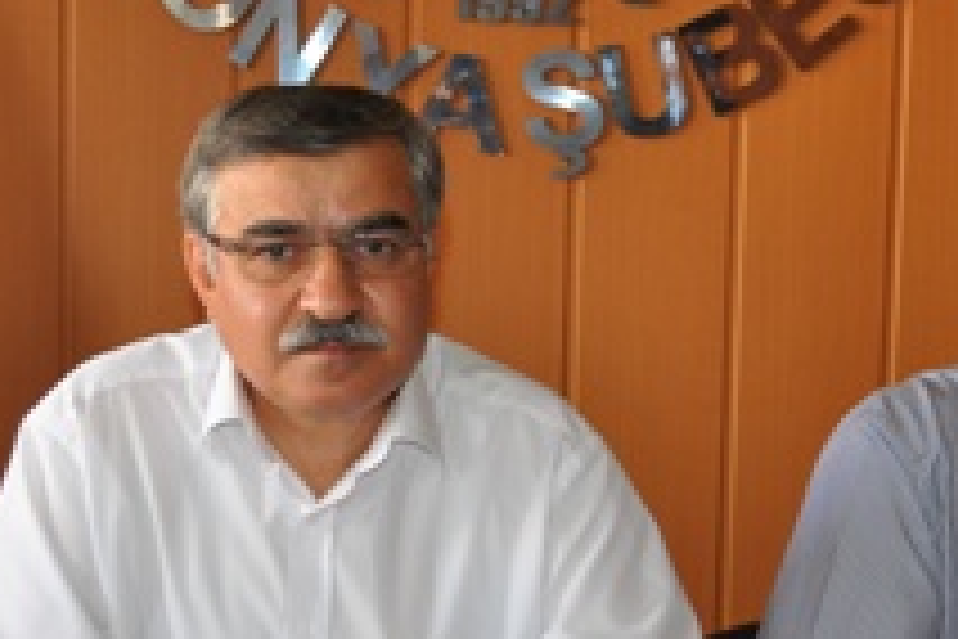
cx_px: 675
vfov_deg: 16.6
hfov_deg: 24.6
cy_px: 472
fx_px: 2182
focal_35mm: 82
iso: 800
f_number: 4.2
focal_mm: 26
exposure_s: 1/60
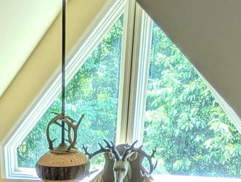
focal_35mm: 71
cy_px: 426
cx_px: 39
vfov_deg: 14.5
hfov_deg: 26.7
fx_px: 495
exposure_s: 1/60
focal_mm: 1.83
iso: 54
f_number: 2.2
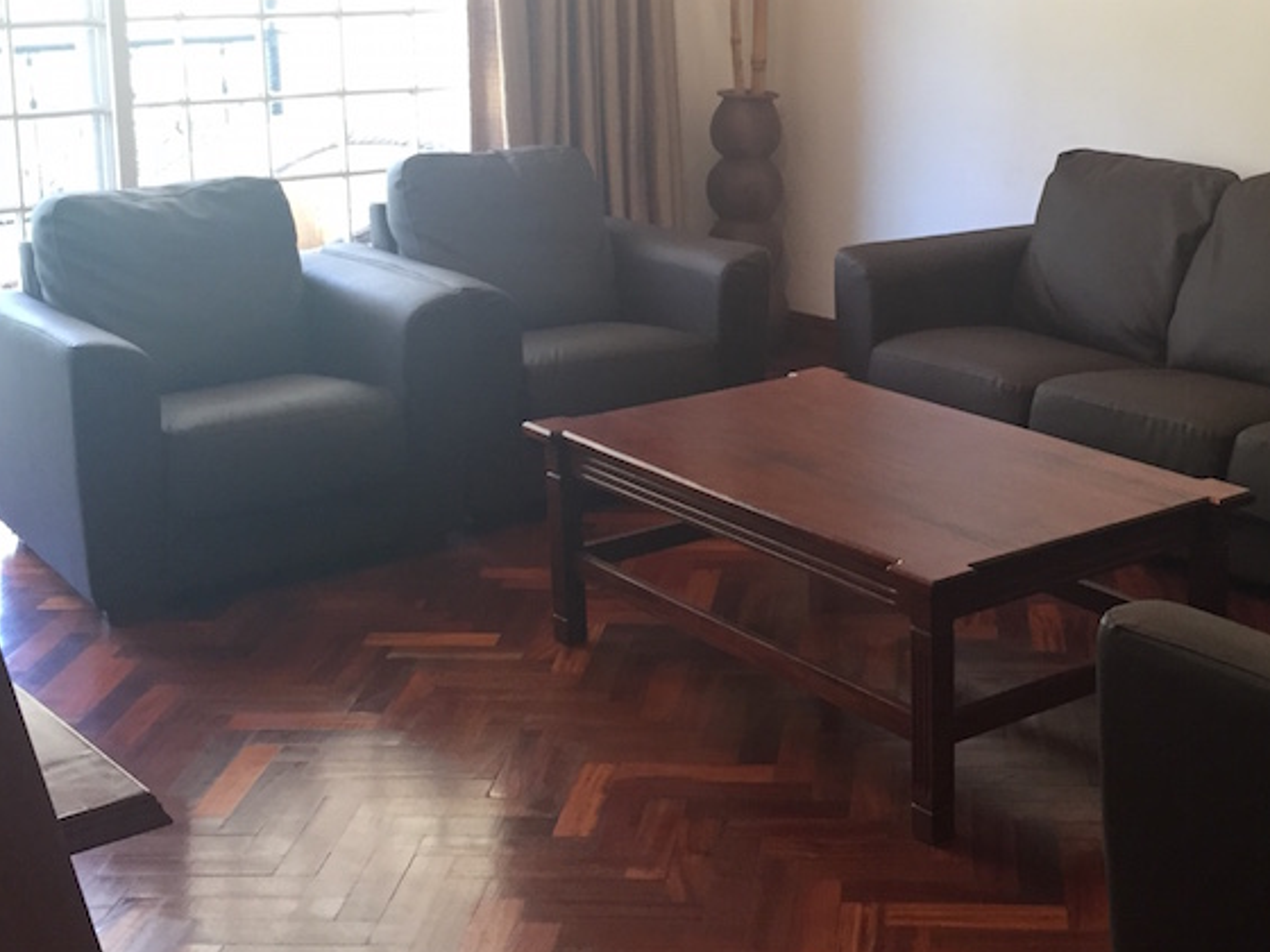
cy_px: 290
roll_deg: -1.3
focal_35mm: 53
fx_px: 1944
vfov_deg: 27.3
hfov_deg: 35.7
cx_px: 869
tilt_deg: -11.6
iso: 160
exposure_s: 1/33
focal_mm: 4.15
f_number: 2.2
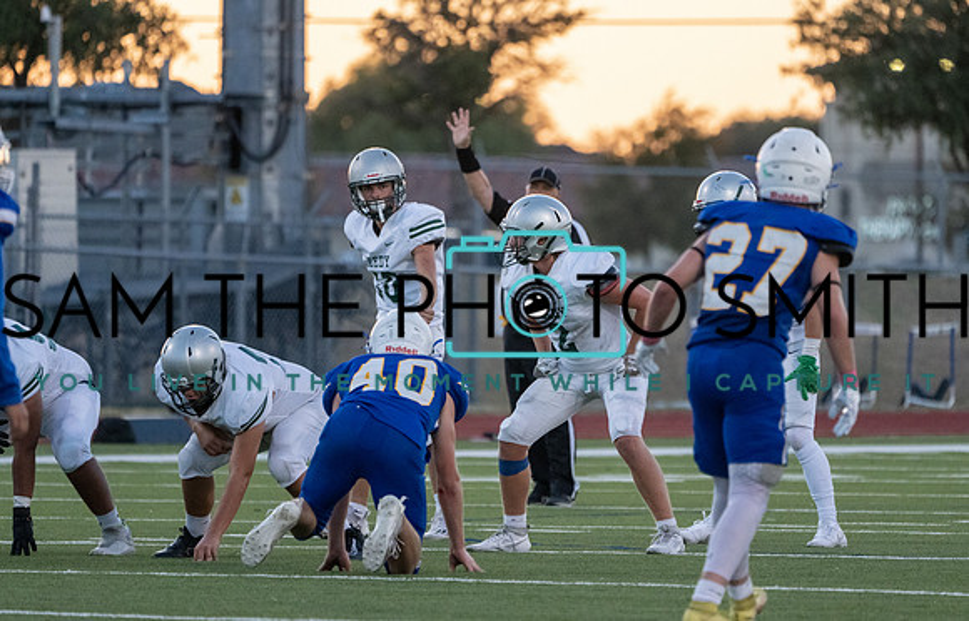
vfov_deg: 2.8
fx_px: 12716
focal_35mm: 478
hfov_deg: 4.4
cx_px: 544
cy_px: 292
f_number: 5.6
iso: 5000
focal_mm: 400
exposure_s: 1/1250
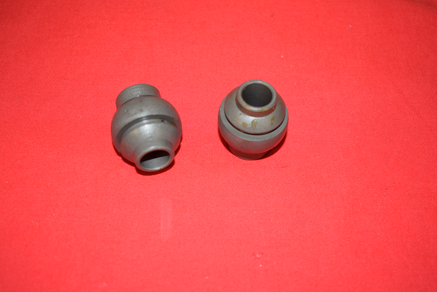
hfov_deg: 38.9
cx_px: 218
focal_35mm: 51
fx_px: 619
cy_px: 146
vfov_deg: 26.5
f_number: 5
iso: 1250
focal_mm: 34
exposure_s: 1/125
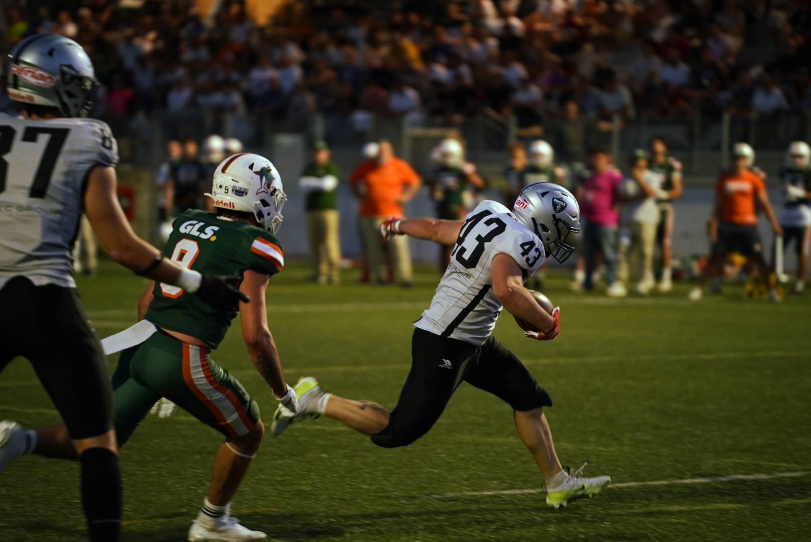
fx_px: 4058
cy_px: 271
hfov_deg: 11.4
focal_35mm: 180
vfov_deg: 7.6
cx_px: 406
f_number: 2.8
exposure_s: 1/200
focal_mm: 180
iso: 1600
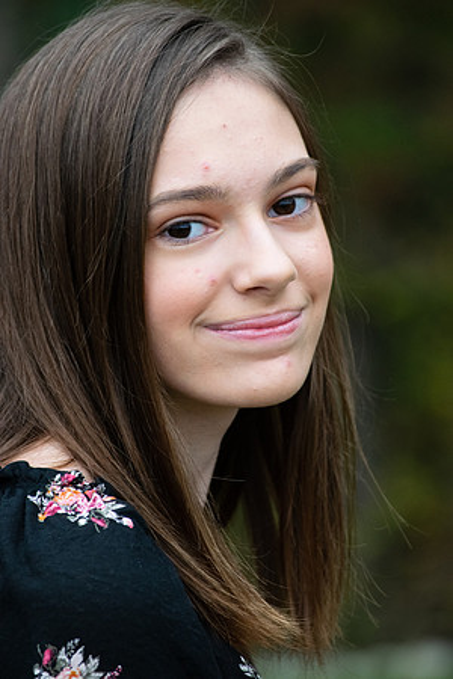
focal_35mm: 225
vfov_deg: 9.1
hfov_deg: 6.1
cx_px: 226
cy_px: 340
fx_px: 4247
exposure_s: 1/250
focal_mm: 150
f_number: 5
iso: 1250
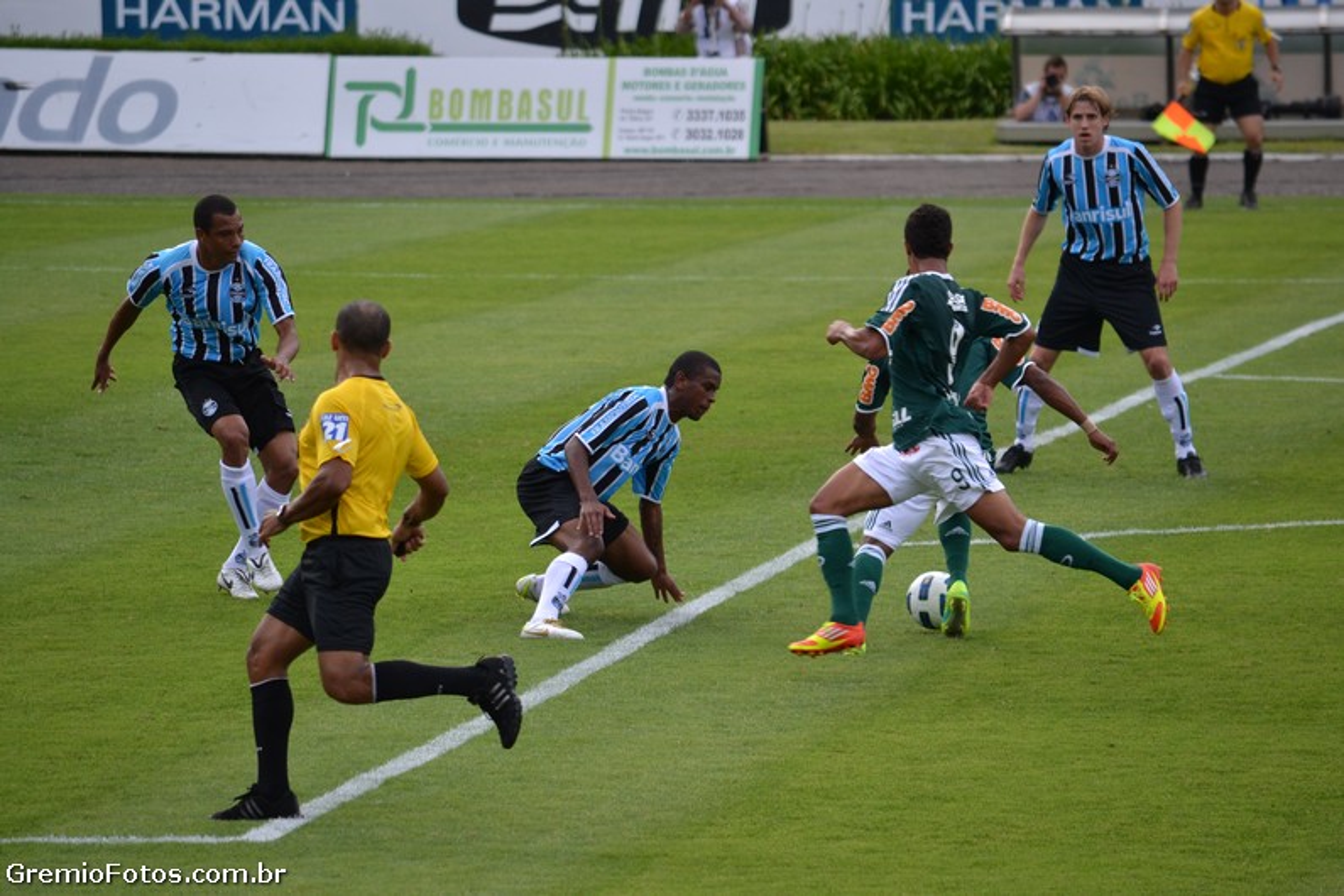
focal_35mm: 360
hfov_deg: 5.7
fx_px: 13439
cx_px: 672
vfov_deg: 3.8
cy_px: 448
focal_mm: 240
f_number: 5.3
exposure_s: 1/1000
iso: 400
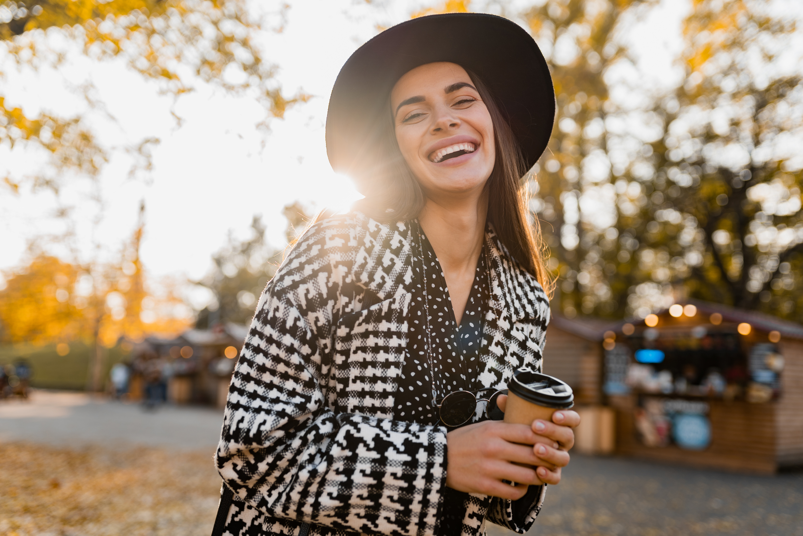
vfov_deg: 37.9
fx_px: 781
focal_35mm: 35
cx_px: 402
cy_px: 268
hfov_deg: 54.4
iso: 100
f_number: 2
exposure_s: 1/500
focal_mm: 35
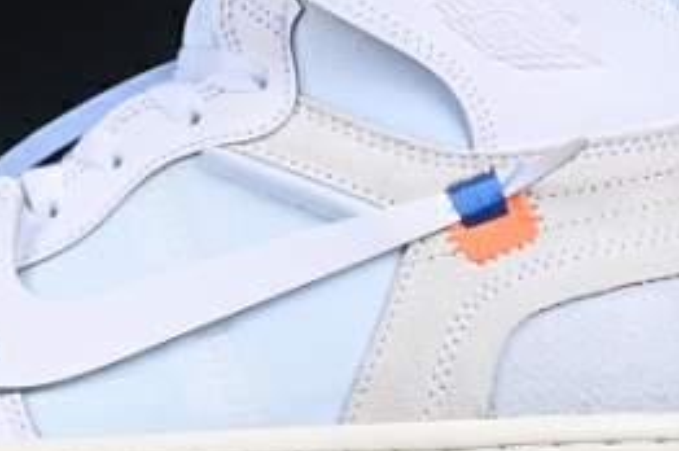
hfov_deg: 9.8
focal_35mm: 209
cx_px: 137
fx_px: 3937
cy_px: 163
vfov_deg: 6.6
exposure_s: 1/80
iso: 160
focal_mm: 50
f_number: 8
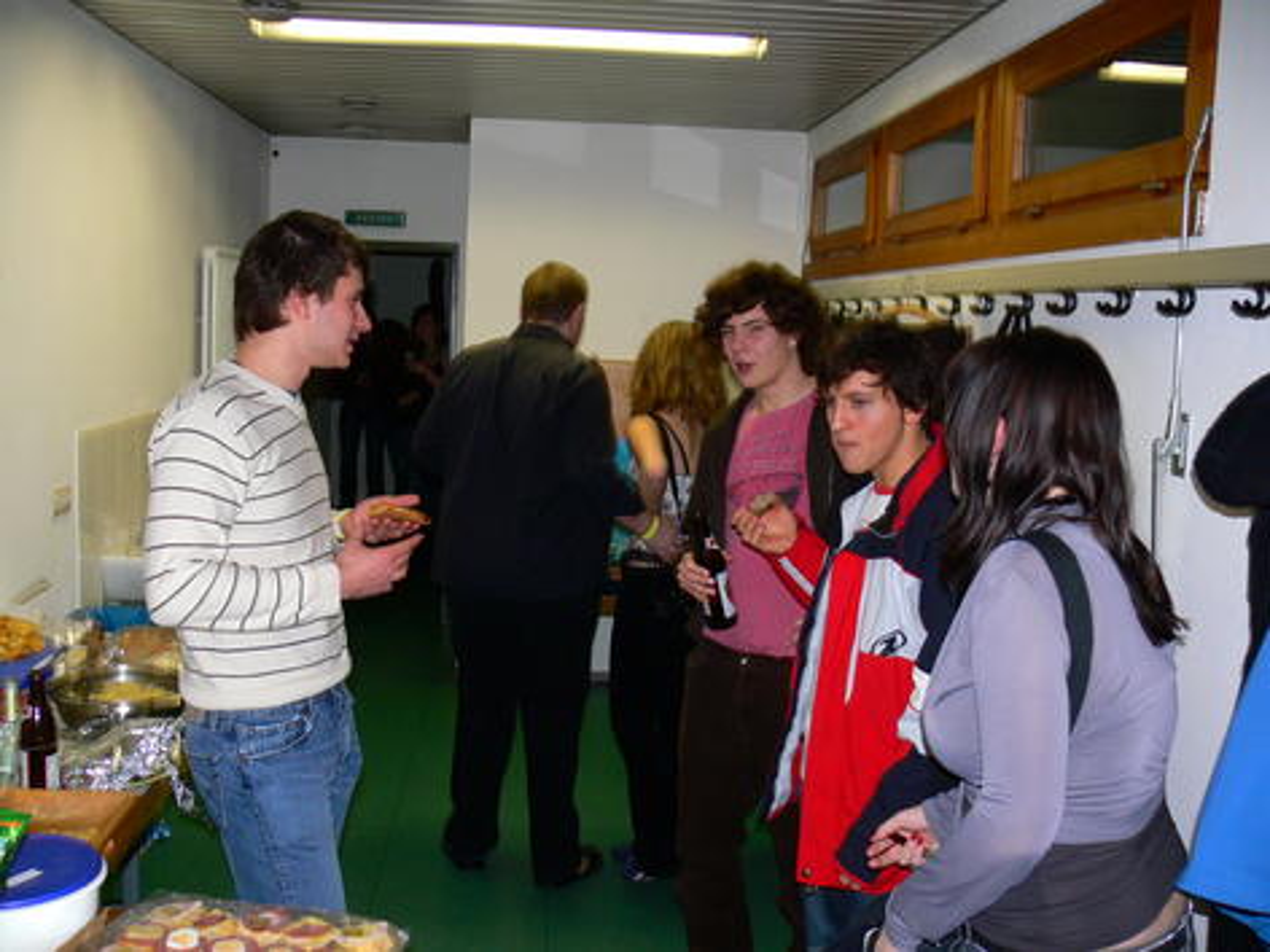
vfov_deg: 40.7
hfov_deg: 52.6
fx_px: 1284
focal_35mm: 35
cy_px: 476
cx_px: 635
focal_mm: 7.4
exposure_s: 1/30
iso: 100
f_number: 2.8
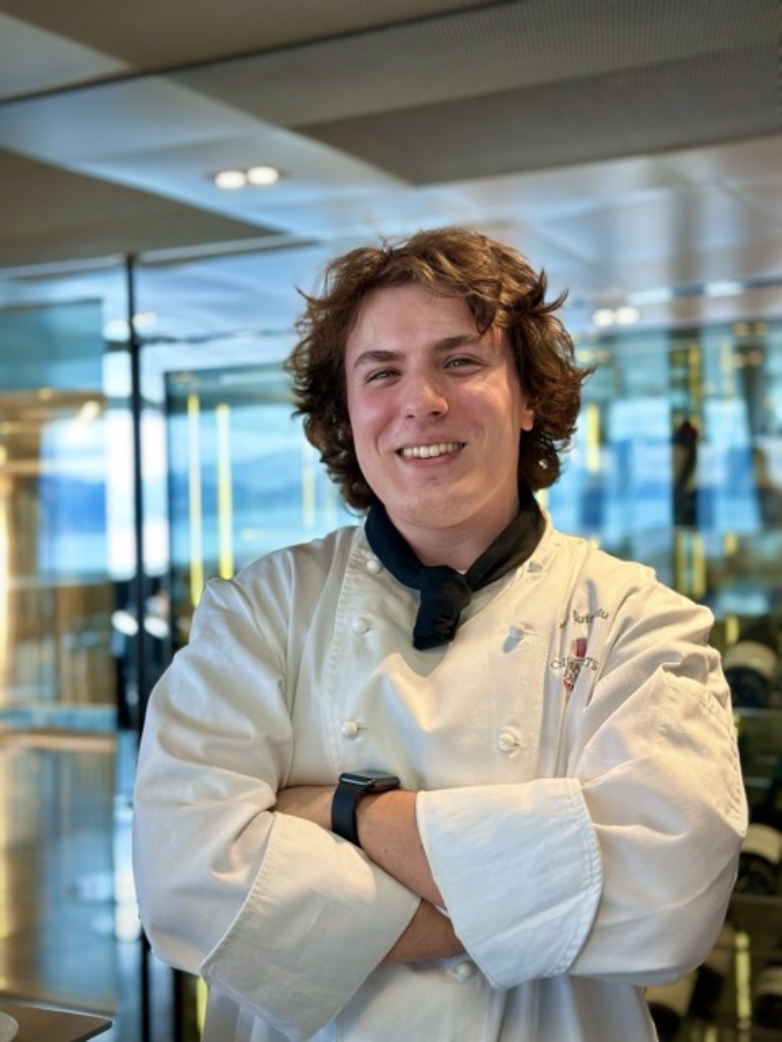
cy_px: 521
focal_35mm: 48
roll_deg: +1.2
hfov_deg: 30.3
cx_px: 391
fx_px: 1446
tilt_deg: -0.1
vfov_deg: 39.7
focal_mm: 6.86
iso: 80
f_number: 1.78
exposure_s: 1/125
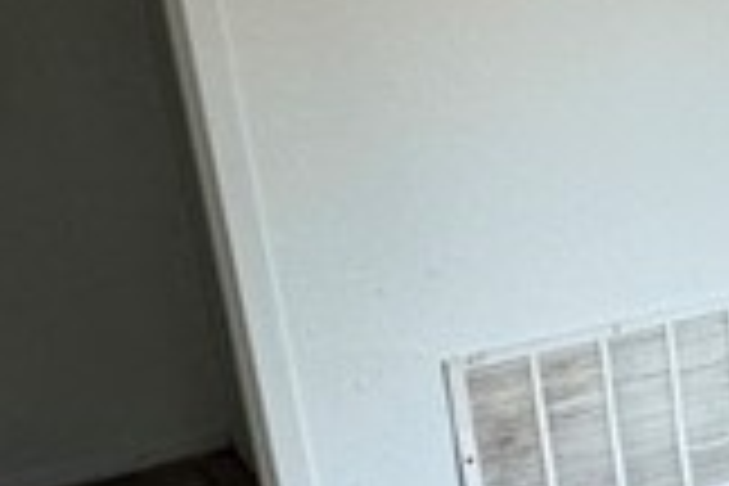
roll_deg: +1.7
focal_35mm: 92
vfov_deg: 14.9
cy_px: 256
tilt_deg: -17.5
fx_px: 1863
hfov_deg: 18.0
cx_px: 1282
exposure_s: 1/99
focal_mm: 2.22
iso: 125
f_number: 2.2
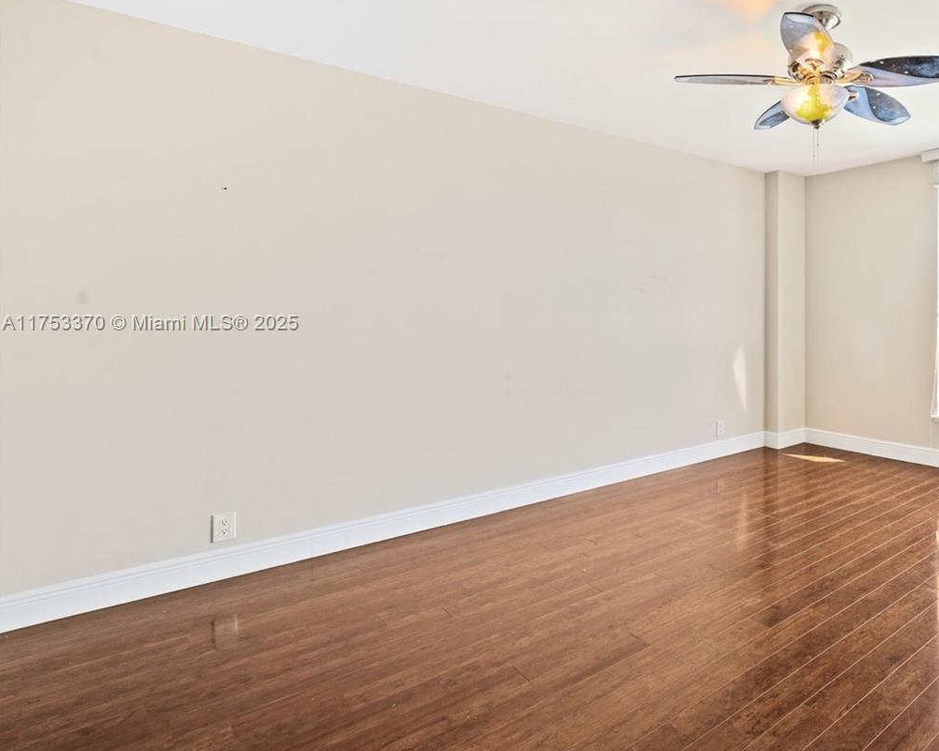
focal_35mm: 21
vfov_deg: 65.2
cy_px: 324
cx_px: 748
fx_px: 584
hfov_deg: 70.1
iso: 200
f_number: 8
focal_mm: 14
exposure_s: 1/13
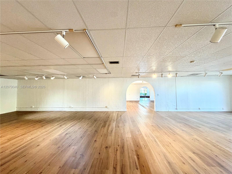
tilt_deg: +2.2
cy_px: 87
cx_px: 116
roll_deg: +0.9
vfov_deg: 85.7
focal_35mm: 14
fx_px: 94
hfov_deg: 102.1
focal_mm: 2.22
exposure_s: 1/120
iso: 250
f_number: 2.2
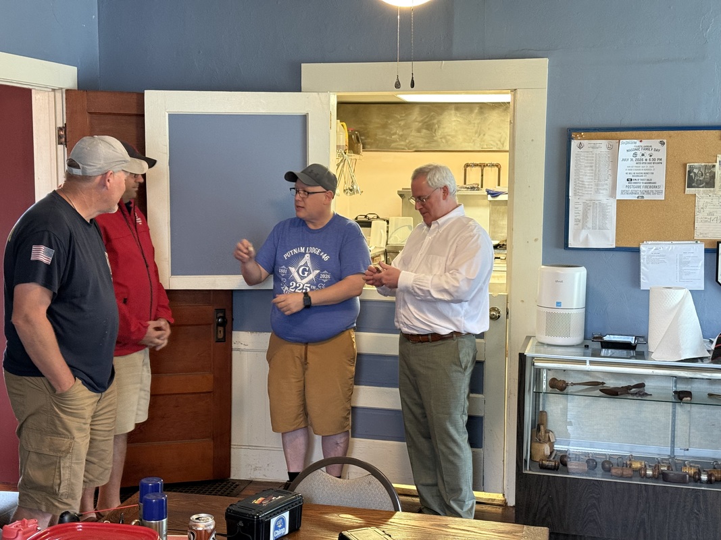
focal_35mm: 48
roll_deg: -0.6
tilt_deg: -6.0
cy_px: 270
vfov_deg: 30.3
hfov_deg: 39.7
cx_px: 360
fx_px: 1000
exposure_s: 1/40
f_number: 1.78
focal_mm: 6.76
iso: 200
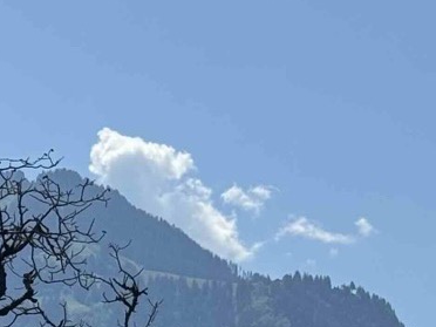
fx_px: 1952
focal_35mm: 155
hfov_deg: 12.3
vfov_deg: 9.4
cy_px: 456
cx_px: -145
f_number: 1.78
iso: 64
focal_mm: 6.76
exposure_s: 1/7937
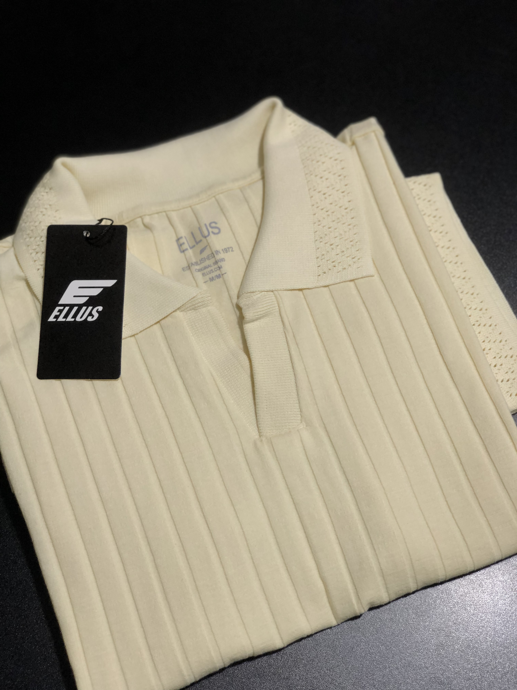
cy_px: 345
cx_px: 258
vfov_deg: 36.8
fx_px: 1036
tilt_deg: -66.9
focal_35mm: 52
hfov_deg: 28.0
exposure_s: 1/60
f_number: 2.4
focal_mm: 6
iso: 32
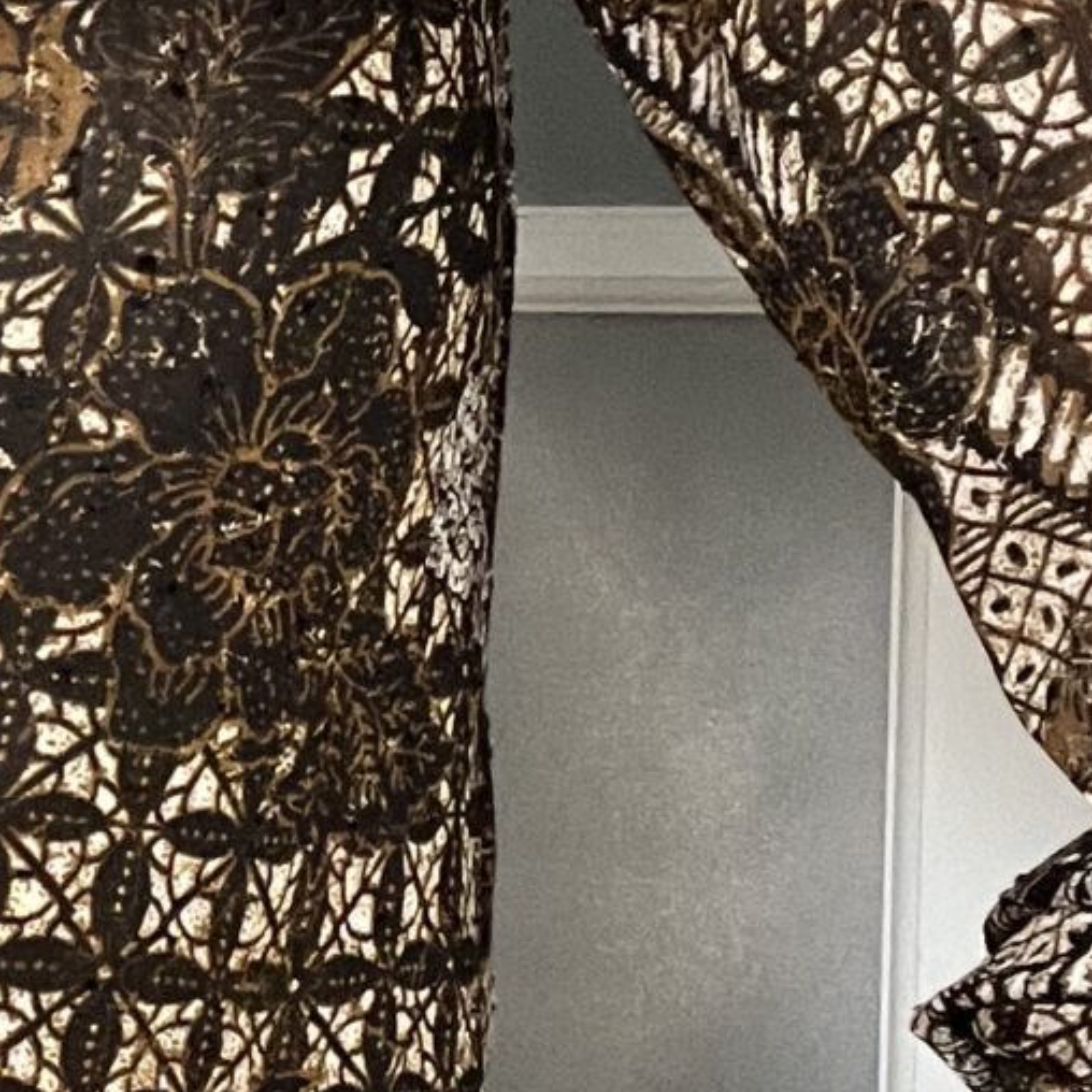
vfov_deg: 16.3
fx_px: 3819
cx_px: -411
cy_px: 580
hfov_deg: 15.3
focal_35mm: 107
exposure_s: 1/30
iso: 400
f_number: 2.2
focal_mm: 2.71
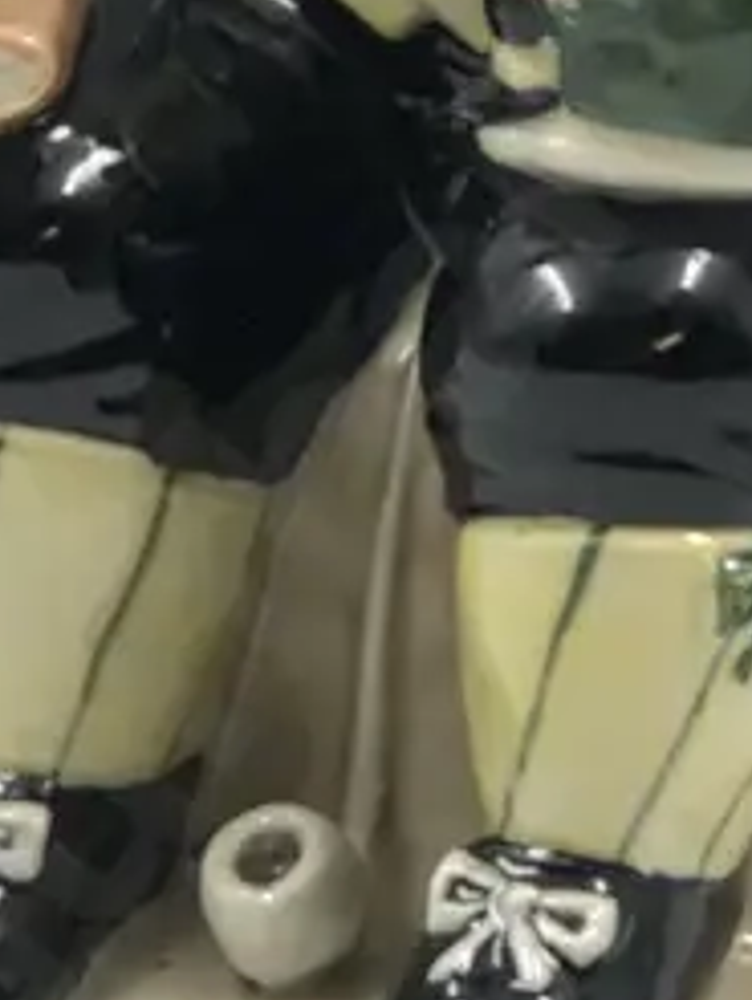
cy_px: 150
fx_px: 6853
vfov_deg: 8.3
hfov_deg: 6.3
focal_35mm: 237
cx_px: 581
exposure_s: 1/100
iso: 25
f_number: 2.8
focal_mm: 6.6
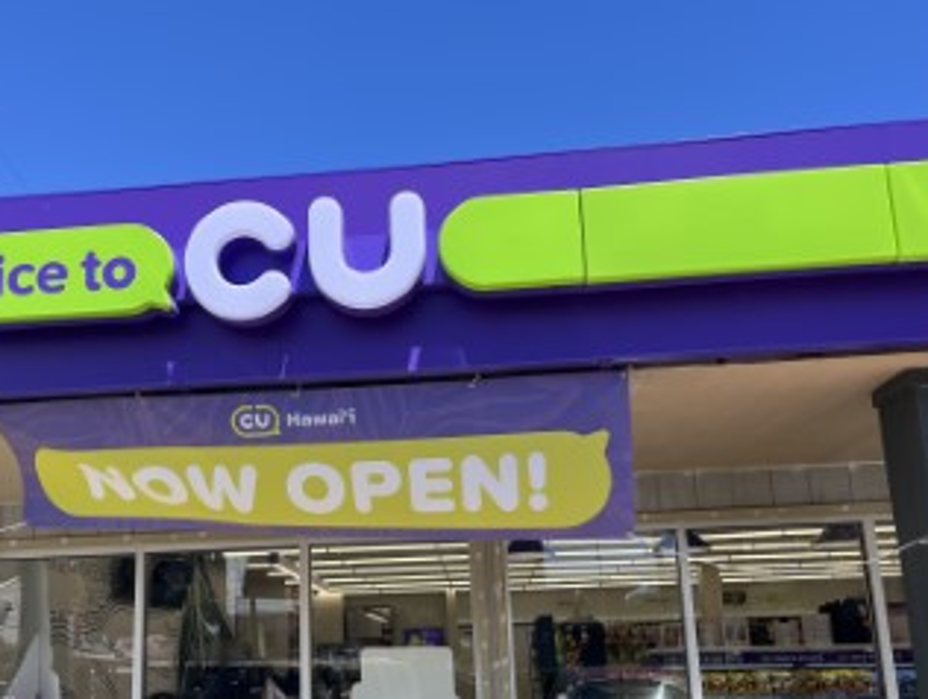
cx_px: 358
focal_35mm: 37
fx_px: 993
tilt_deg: +16.9
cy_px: 461
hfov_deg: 49.7
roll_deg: +1.0
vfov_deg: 38.4
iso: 50
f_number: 1.6
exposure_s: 1/1748
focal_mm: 5.1
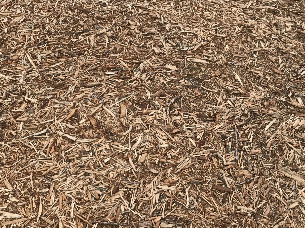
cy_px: 132
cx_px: 164
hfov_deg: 47.8
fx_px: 344
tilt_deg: -46.1
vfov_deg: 36.7
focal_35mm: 39
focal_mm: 3.99
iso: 20
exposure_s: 1/351
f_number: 1.8
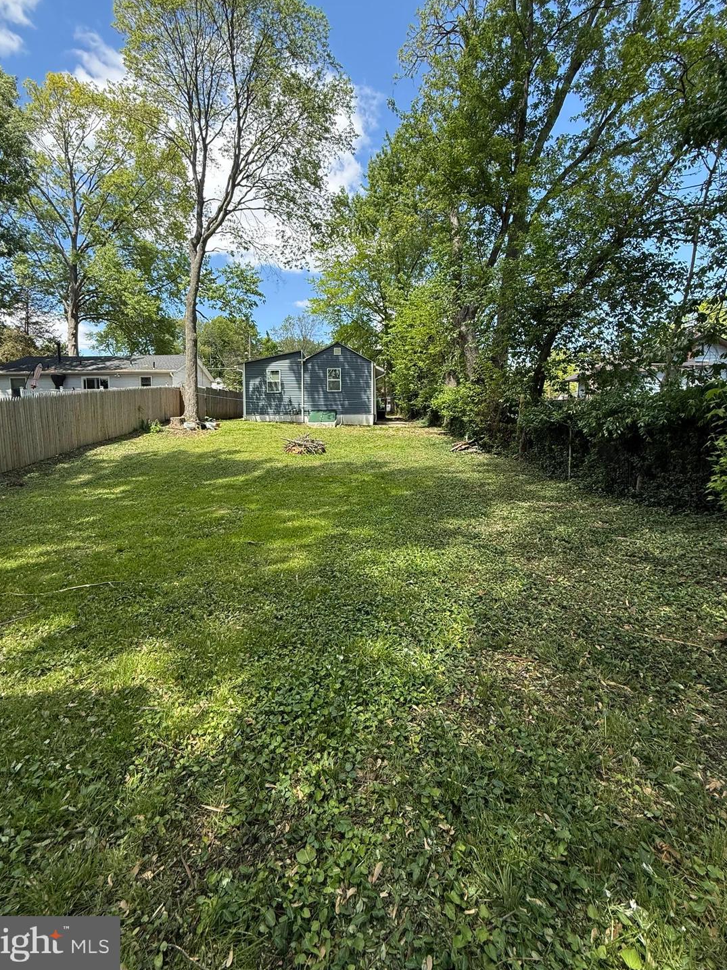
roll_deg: -0.5
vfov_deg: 98.0
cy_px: 452
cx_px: 341
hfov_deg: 81.6
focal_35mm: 15
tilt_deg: -1.9
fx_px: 420
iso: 64
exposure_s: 1/709
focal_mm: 2.22
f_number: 2.2
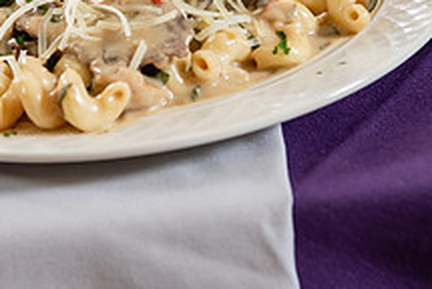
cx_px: 127
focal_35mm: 167
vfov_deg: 8.2
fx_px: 2007
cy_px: -35
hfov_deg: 12.3
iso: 400
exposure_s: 1/200
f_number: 4
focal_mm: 62
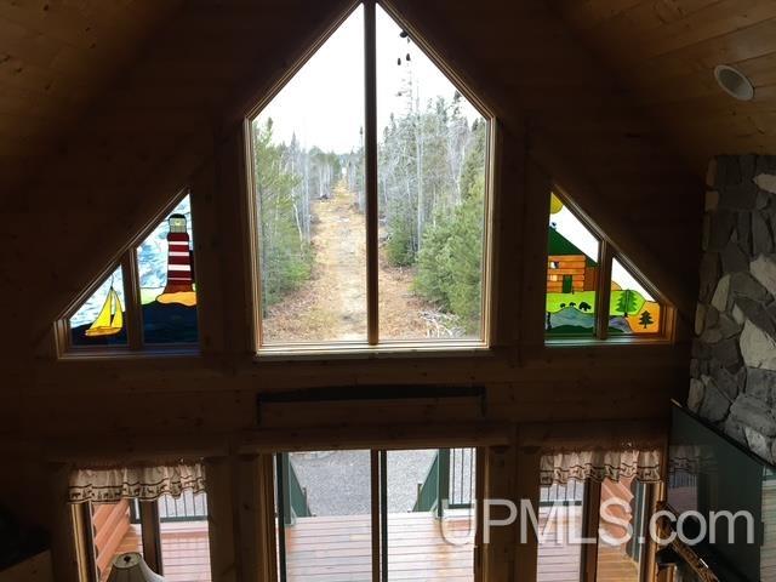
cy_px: 291
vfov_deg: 48.2
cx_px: 388
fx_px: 650
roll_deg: -0.1
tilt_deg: -11.7
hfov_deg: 61.7
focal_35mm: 29
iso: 64
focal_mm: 4.15
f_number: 2.2
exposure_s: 1/30
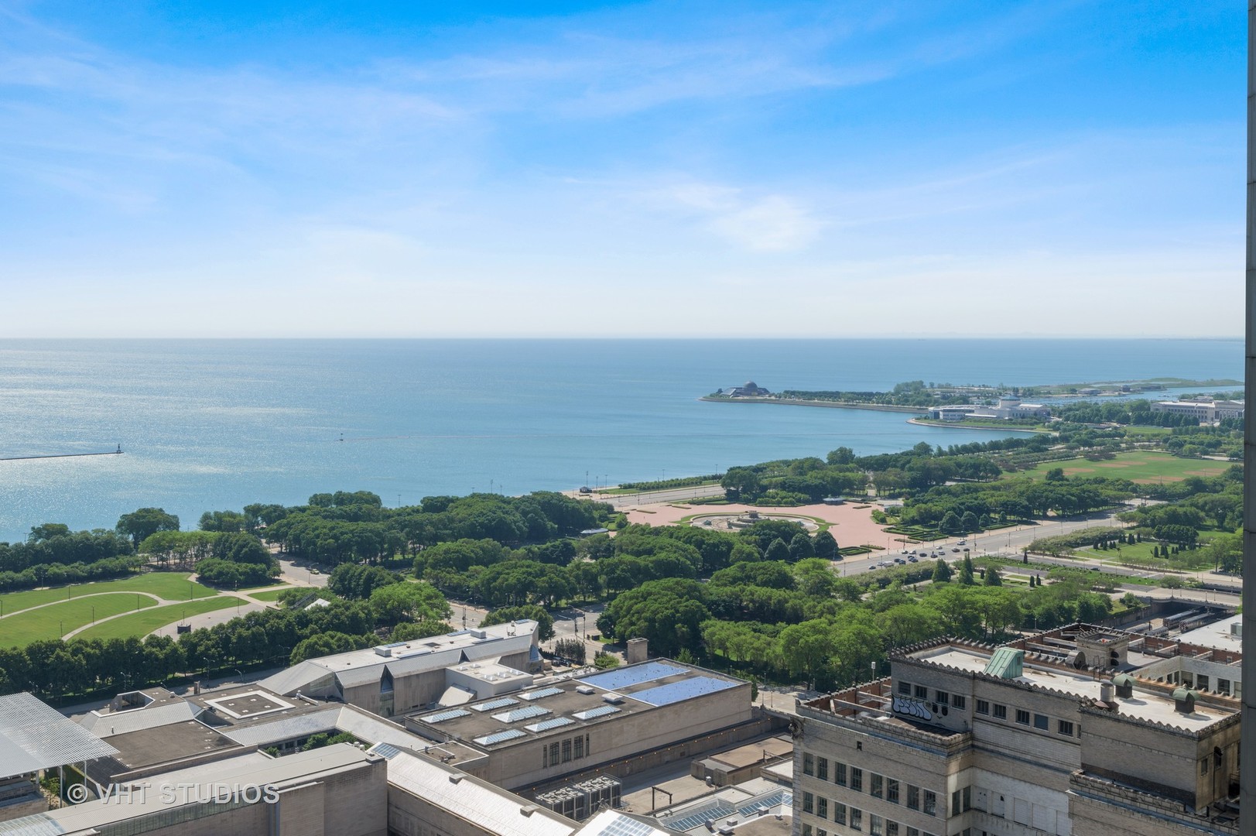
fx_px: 1255
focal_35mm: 36
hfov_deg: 53.2
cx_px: 628
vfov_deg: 36.8
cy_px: 418
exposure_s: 1/200
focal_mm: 24
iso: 200
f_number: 11
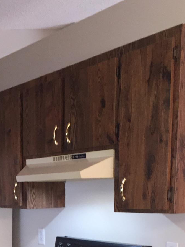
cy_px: 254
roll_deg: +0.3
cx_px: 11
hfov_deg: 22.0
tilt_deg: -7.1
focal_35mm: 65
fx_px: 463
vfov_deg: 27.8
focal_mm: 4.15
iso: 160
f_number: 2.2
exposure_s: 1/24
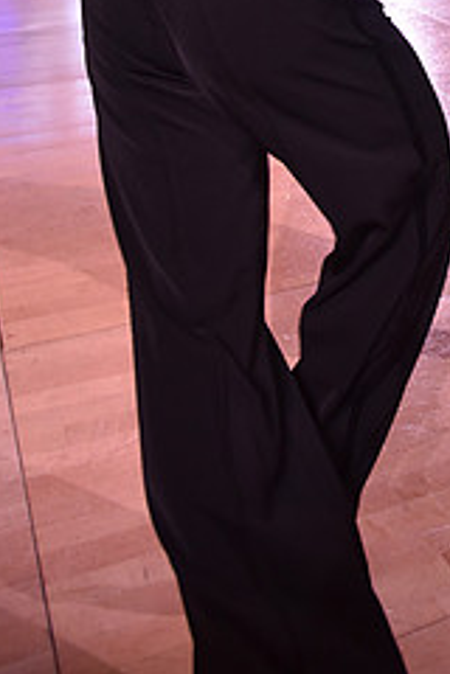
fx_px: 1087
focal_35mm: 58
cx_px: 508
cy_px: -126
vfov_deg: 29.8
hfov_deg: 22.0
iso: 1250
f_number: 4.5
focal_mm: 24
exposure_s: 1/250
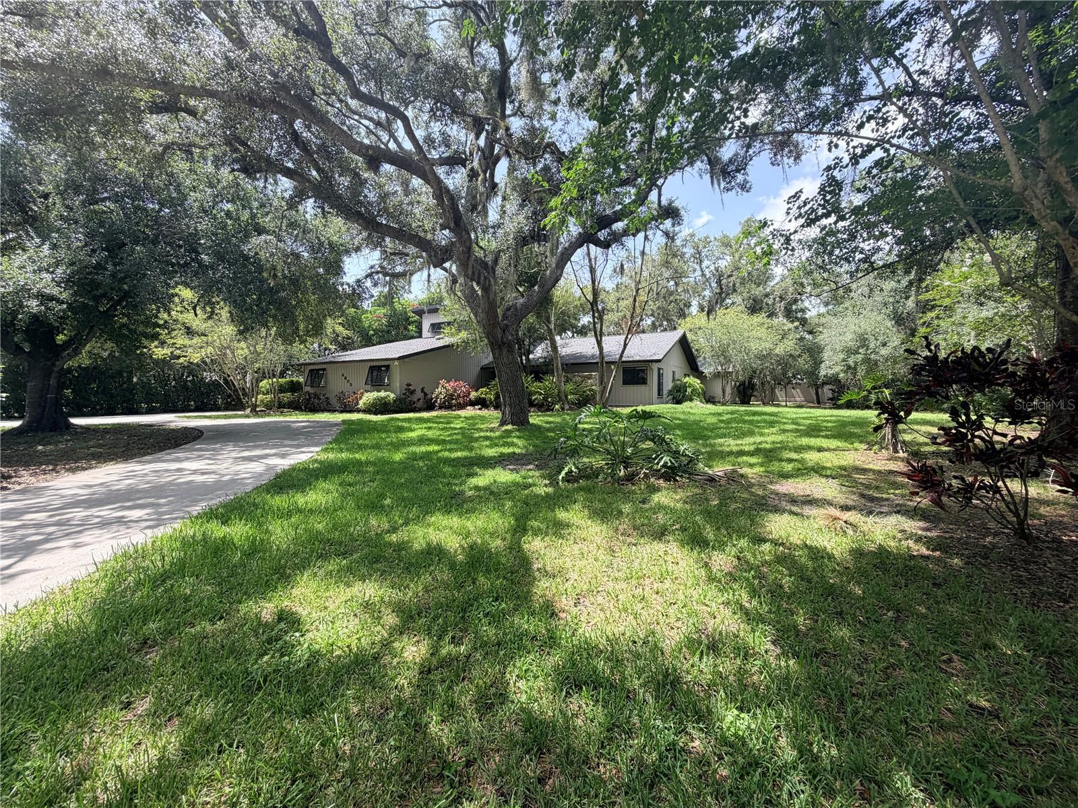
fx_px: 436
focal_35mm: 14
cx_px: 539
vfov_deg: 85.7
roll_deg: -0.1
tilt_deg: -0.8
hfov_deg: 102.1
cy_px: 404
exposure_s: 1/502
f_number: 2.2
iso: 64
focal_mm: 2.22
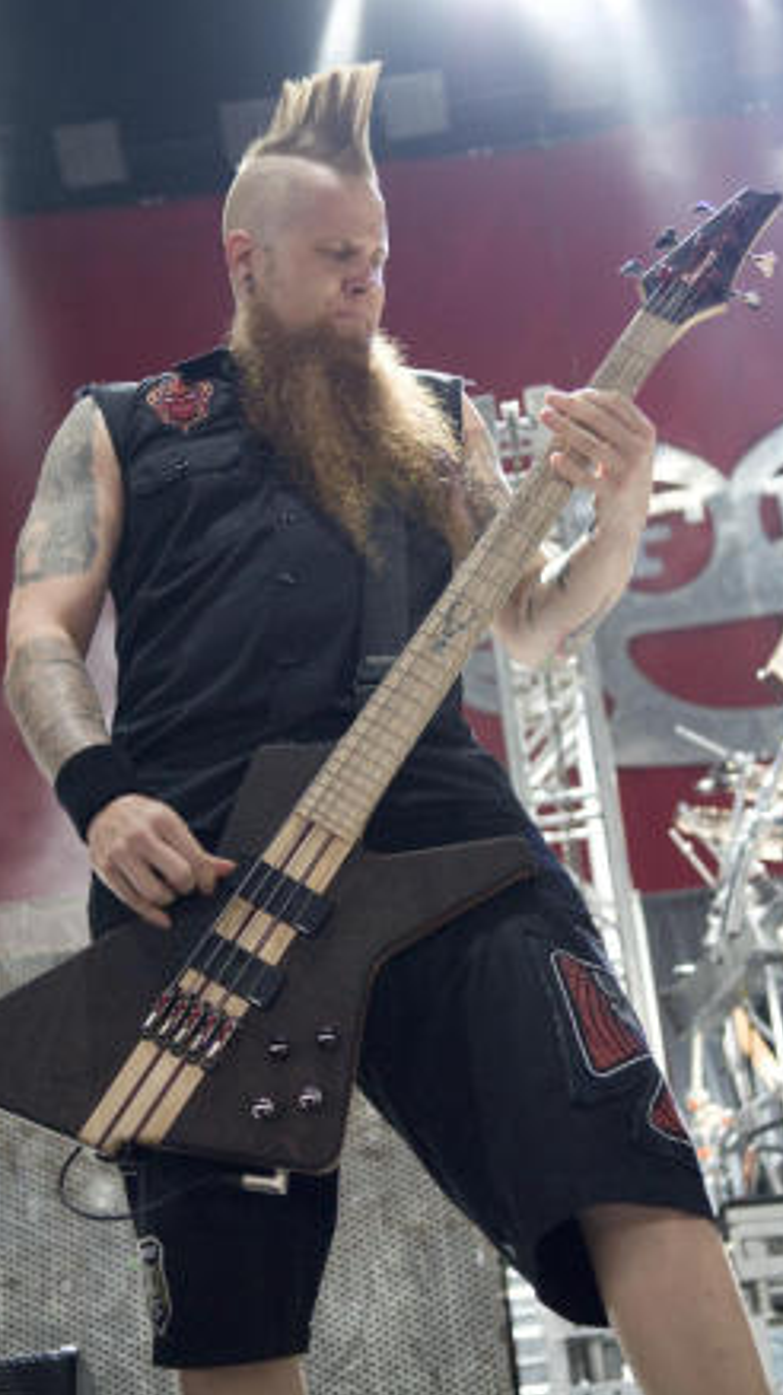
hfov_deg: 21.6
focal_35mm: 56
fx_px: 2052
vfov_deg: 37.5
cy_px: 702
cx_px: 376
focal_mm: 35
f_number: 2.8
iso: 1000
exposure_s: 1/200
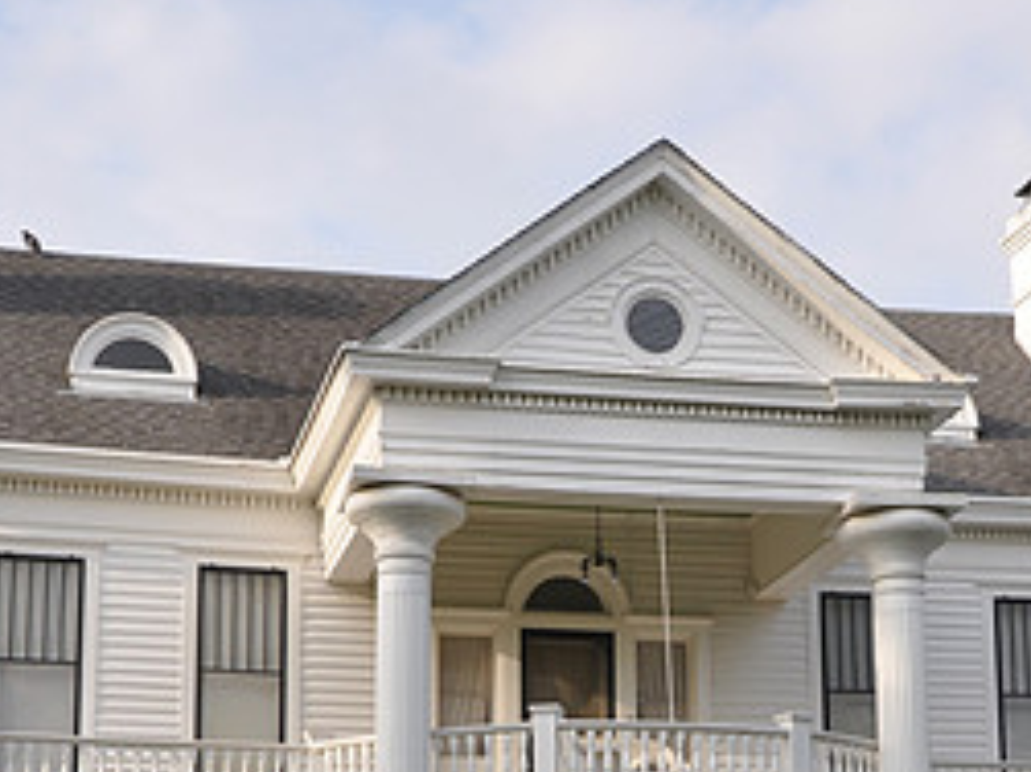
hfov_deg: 24.4
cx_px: 596
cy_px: 704
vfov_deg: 18.1
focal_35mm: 80
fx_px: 2382
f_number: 6.3
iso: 200
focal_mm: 24
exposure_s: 1/160
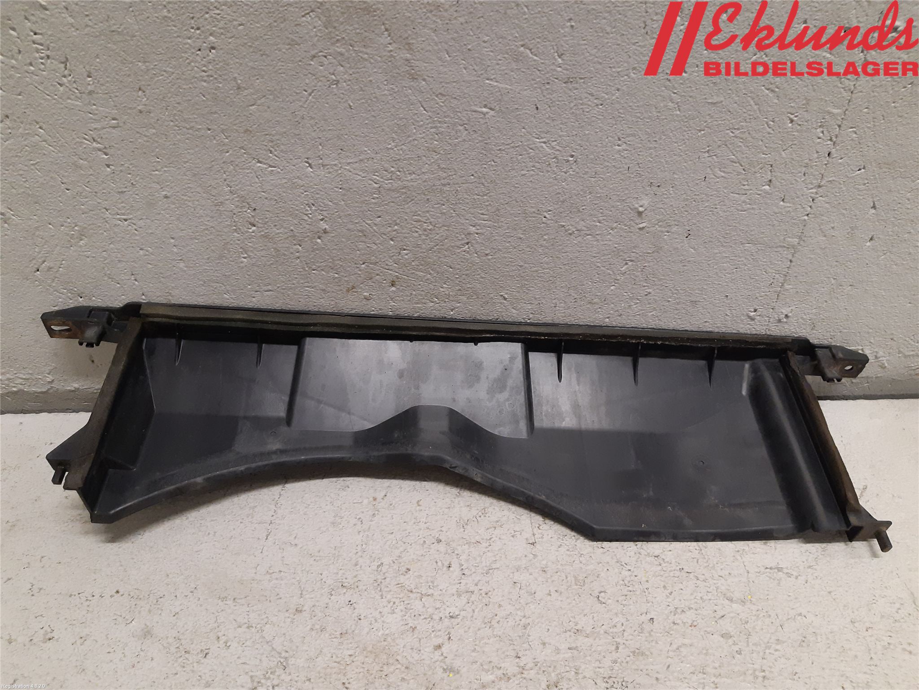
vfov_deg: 53.1
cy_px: 345
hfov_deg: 67.3
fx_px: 690
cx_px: 460
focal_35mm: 26
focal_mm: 3.93
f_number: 1.7
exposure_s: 1/50
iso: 200
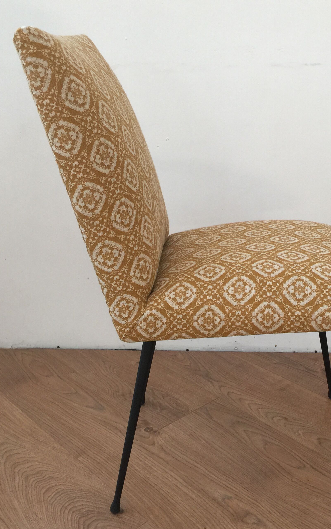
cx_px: 206
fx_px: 563
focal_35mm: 39
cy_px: 296
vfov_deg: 50.3
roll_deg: -0.3
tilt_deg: -21.5
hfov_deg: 32.6
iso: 64
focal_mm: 4.15
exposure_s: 1/33
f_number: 2.2
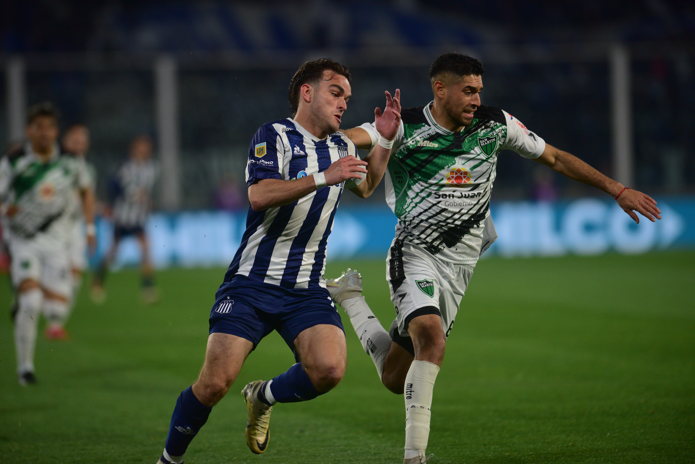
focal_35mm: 300
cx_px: 348
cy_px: 232
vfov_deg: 4.6
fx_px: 5793
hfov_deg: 6.9
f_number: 2.8
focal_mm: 300
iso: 800
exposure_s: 1/1600
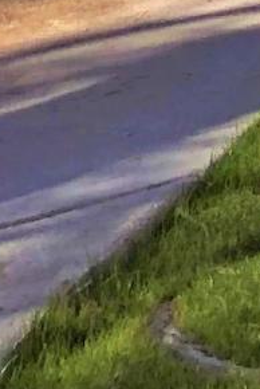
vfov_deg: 6.1
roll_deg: -0.3
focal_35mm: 301
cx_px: 1067
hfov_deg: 4.2
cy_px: -975
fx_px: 3253
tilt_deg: +3.4
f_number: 1.8
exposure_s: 1/1021
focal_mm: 4
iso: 20
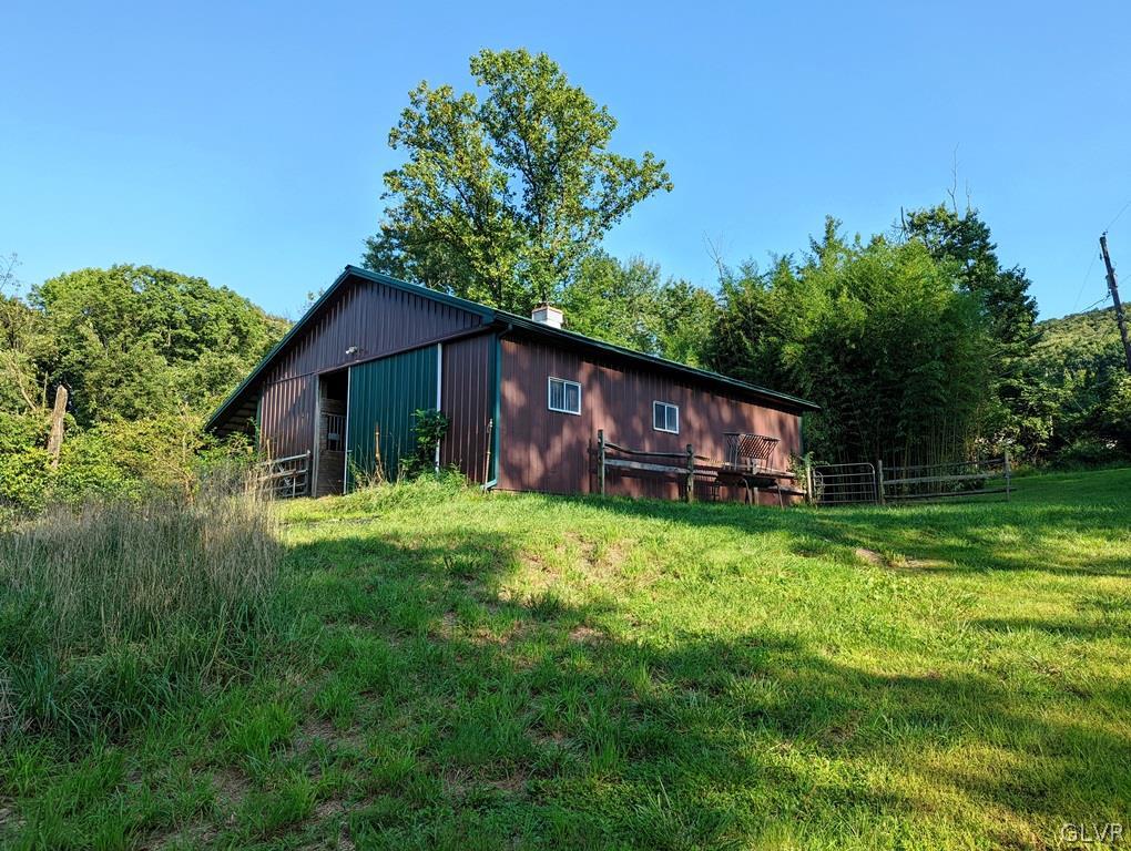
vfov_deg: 56.9
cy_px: 426
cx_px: 566
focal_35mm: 24
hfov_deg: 71.5
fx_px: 785
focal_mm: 6.81
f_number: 1.85
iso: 38
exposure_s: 1/864
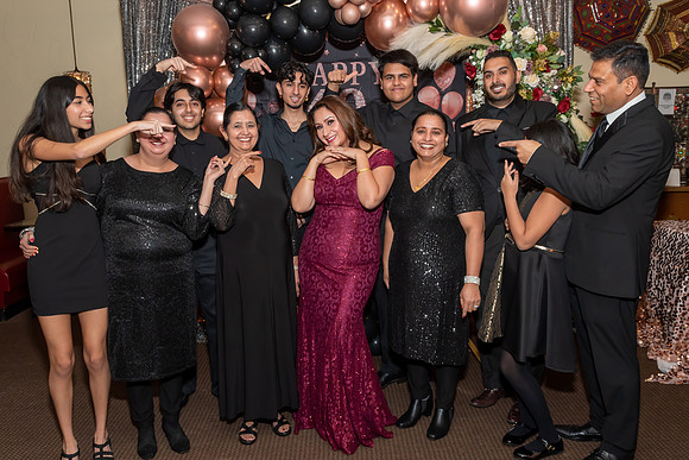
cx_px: 336
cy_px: 222
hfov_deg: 59.8
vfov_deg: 42.0
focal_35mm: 31
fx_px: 599
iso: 500
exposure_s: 1/250
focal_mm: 20
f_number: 9
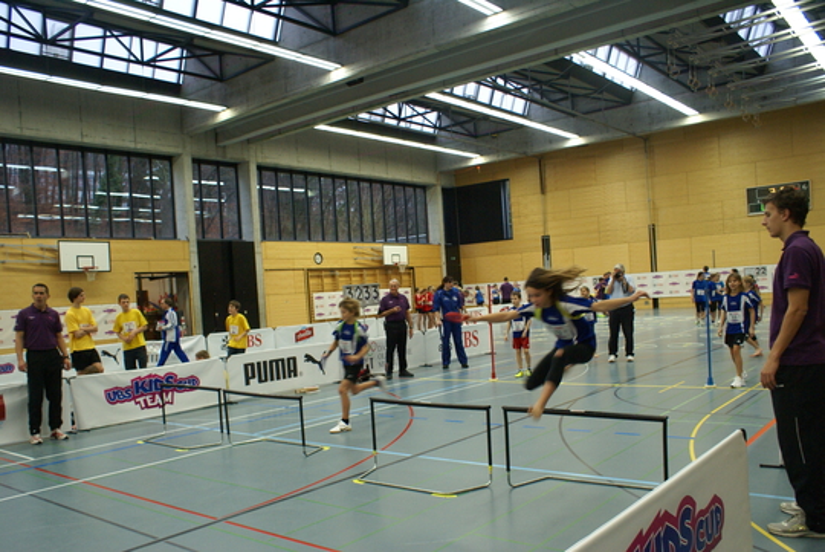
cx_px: 412
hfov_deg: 61.9
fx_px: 688
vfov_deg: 43.7
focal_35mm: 30
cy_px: 276
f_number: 4
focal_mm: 20
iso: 800
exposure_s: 1/60
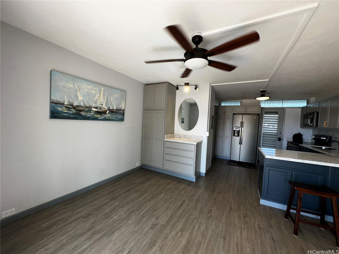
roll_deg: -3.6
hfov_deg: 102.1
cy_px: 127
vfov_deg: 85.7
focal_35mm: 14
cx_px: 170
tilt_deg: -1.9
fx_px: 137
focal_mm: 2.22
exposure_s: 1/126
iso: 32
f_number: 2.2
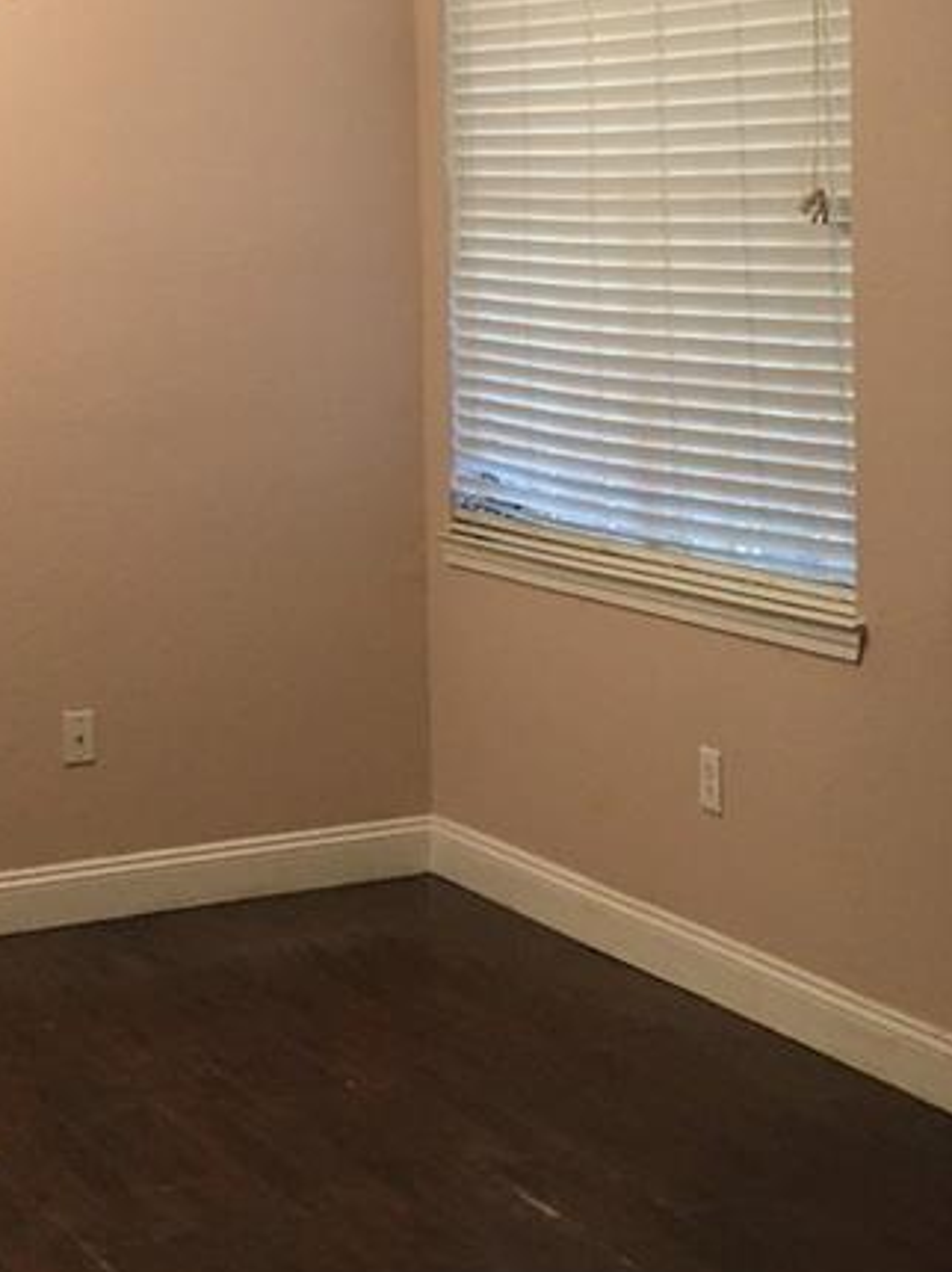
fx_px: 2973
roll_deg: +1.0
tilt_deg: -5.9
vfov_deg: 24.1
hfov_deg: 18.0
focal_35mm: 81
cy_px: 488
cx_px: 822
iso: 100
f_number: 2.2
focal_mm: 4.15
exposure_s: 1/30
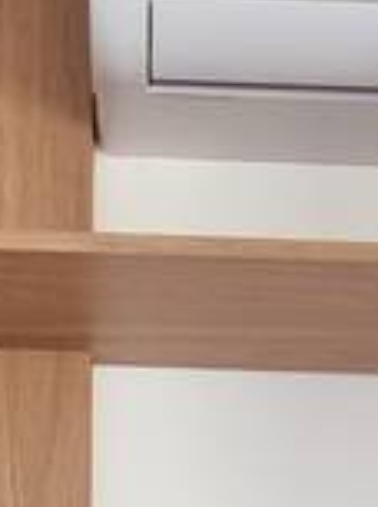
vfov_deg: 17.2
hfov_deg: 16.0
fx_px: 1345
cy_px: 928
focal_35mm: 92
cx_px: 206
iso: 125
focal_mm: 1.74
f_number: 2.2
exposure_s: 1/60
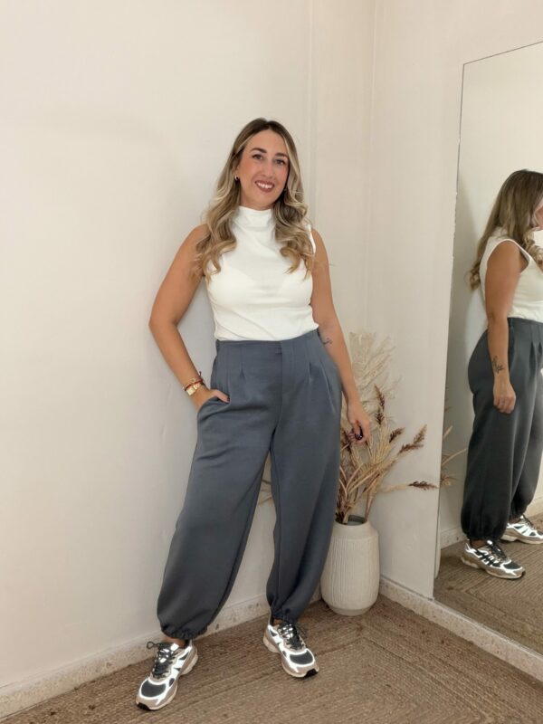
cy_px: 362
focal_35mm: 30
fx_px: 627
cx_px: 272
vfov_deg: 60.0
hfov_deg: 46.8
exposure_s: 1/60
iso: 100
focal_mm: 2.71
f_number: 1.9
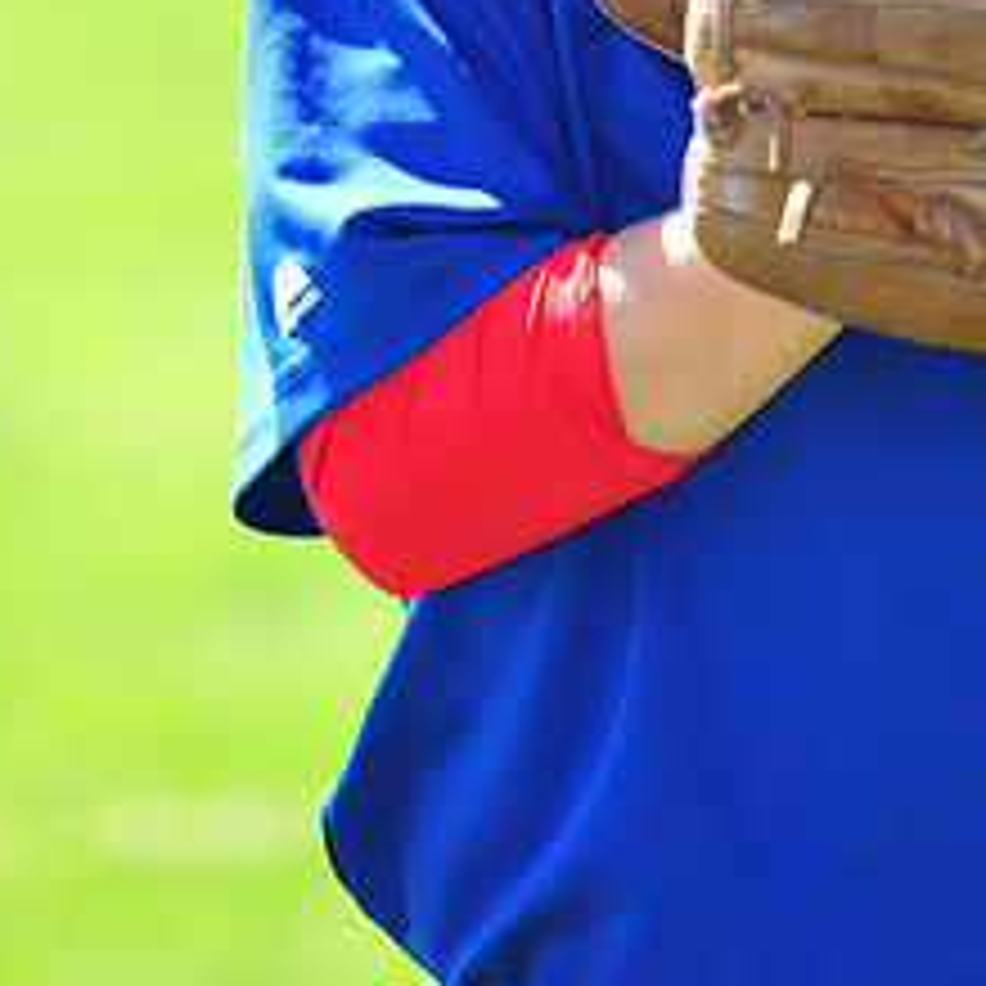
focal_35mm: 416
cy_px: -302
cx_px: 810
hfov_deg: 4.2
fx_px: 13406
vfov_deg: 4.2
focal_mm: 185
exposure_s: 1/320
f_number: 5.6
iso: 200
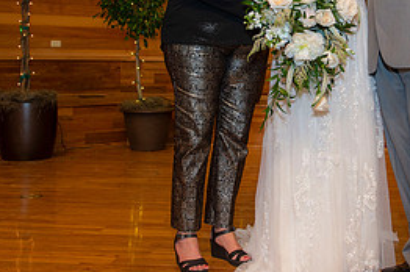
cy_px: 52
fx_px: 705
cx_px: 299
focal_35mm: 62
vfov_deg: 21.6
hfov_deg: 31.9
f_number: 3.5
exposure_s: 1/160
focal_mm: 28
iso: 800
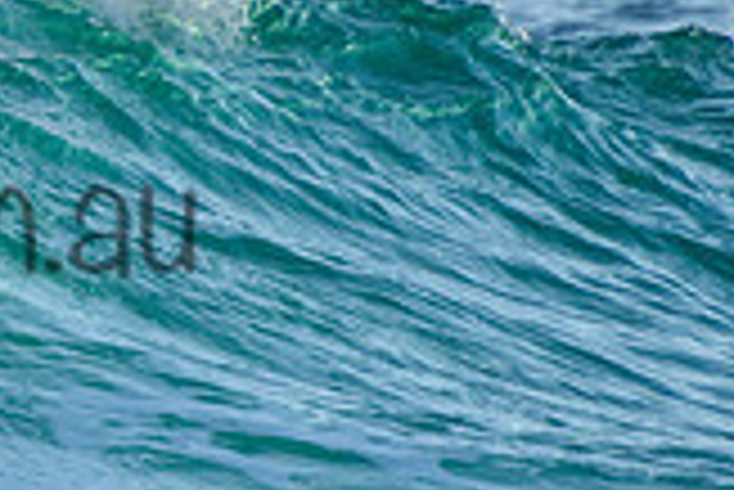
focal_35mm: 2169
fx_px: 44262
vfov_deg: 0.6
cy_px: 169
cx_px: -279
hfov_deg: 0.9
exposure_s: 1/2000
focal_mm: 400
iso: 560
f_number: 5.6
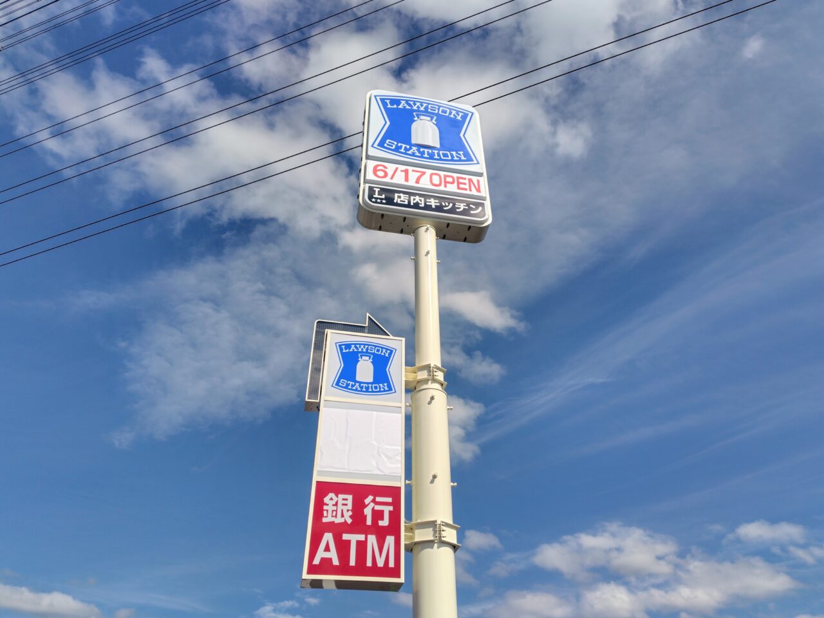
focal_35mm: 23
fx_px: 547
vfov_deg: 58.9
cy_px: 309
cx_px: 412
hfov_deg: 73.9
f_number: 1.9
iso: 50
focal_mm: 5.6
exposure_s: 1/3705
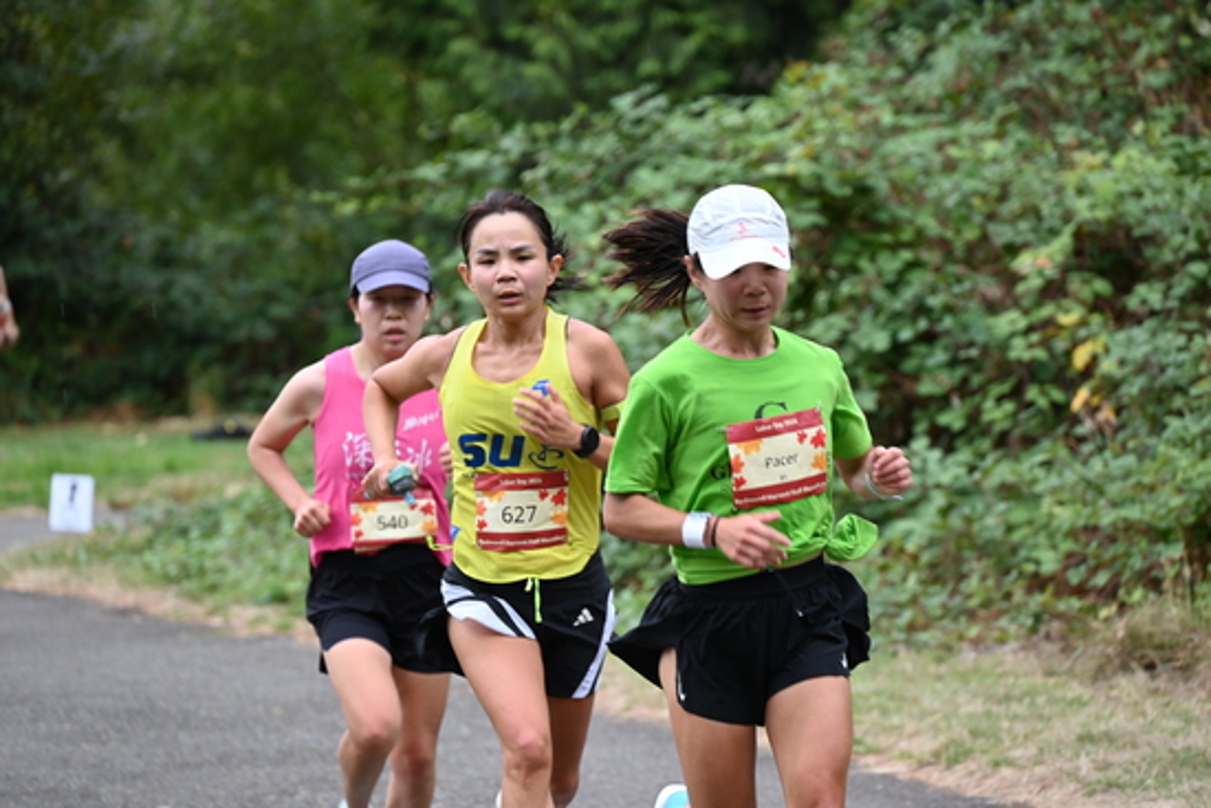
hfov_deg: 10.3
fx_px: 6729
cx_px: 606
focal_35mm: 200
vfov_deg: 6.9
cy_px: 404
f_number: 6.3
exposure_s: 1/250
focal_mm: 200
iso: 1100
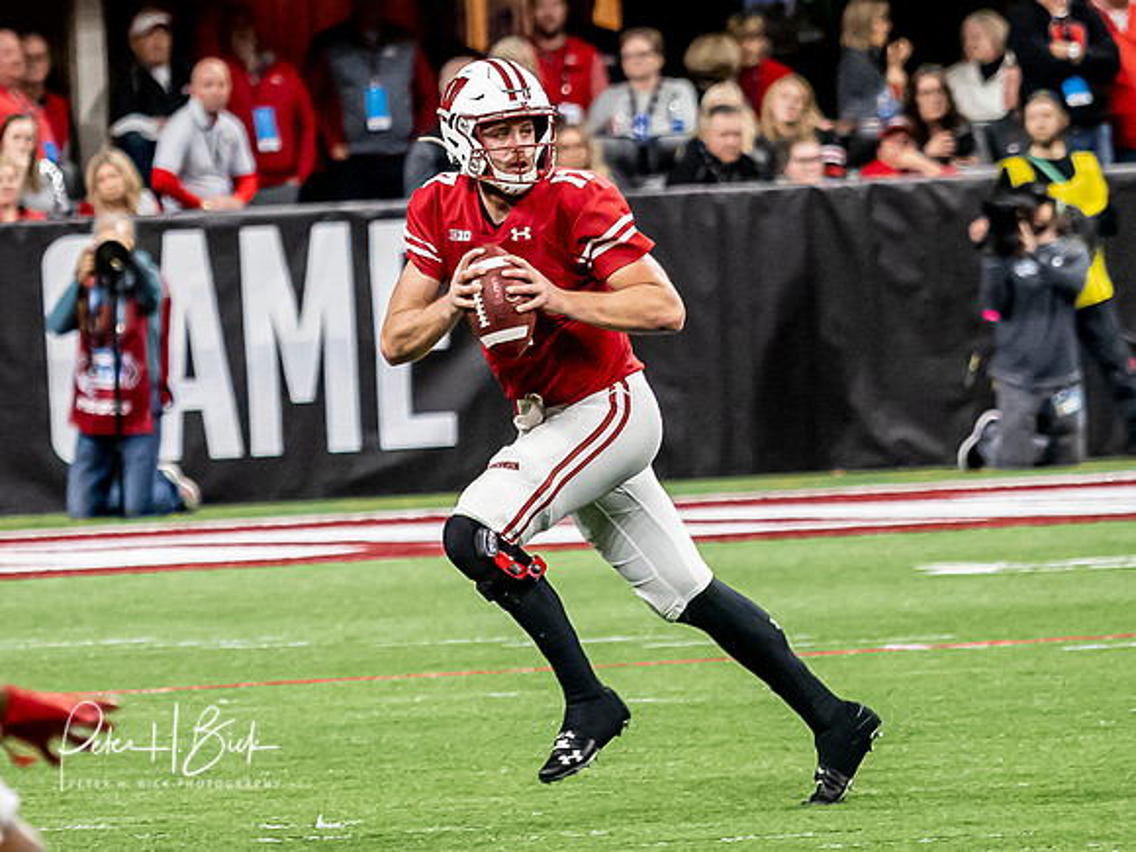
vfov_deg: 2.0
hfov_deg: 2.7
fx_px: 24363
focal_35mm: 742
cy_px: 263
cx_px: 588
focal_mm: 150
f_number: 2.8
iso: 2500
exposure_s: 1/1000
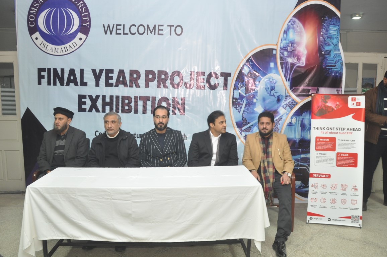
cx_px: 194
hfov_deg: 67.4
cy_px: 128
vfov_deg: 47.8
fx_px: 290
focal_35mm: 27
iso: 800
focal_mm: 18
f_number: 6.3
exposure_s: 1/25
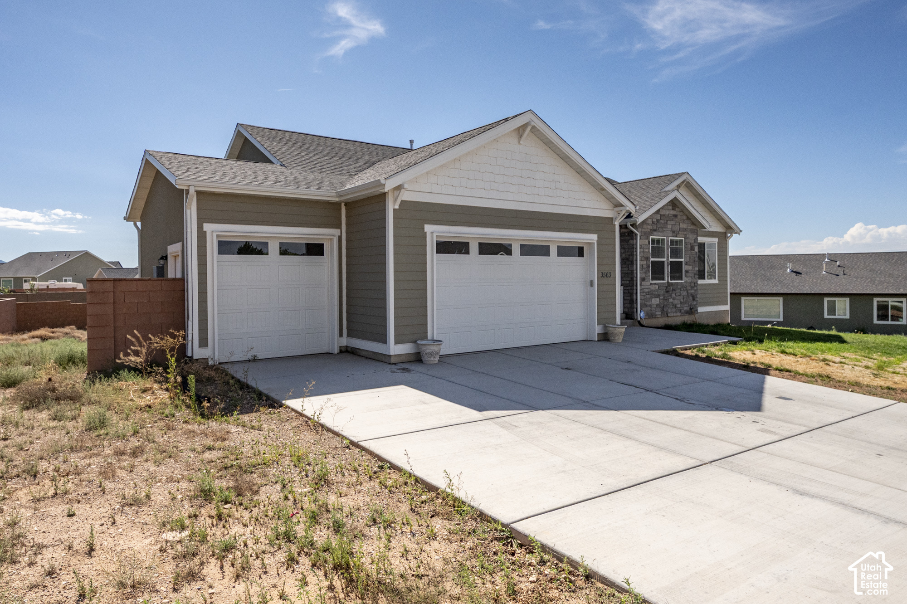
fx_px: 563
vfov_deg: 56.4
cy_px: 274
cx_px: 432
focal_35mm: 22
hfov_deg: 77.7
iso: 1250
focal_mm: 19
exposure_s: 1/5000
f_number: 9
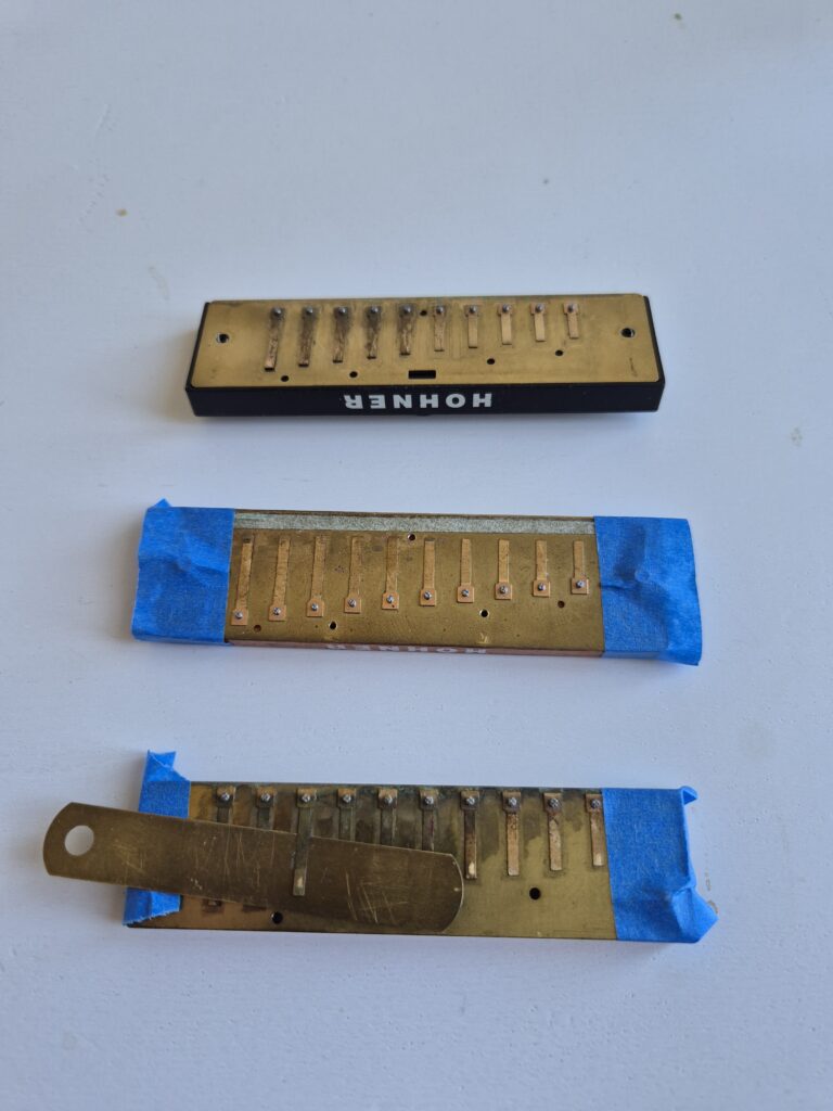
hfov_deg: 58.9
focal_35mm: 23
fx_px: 738
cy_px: 556
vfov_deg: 73.9
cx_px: 416
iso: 160
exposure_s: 1/180
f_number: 1.8
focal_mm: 5.4
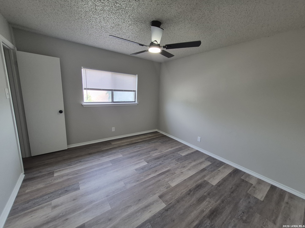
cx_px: 152
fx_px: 115
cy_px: 114
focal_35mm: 13
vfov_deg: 89.9
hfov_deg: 106.2
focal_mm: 1.74
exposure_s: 1/60
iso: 125
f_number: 2.2
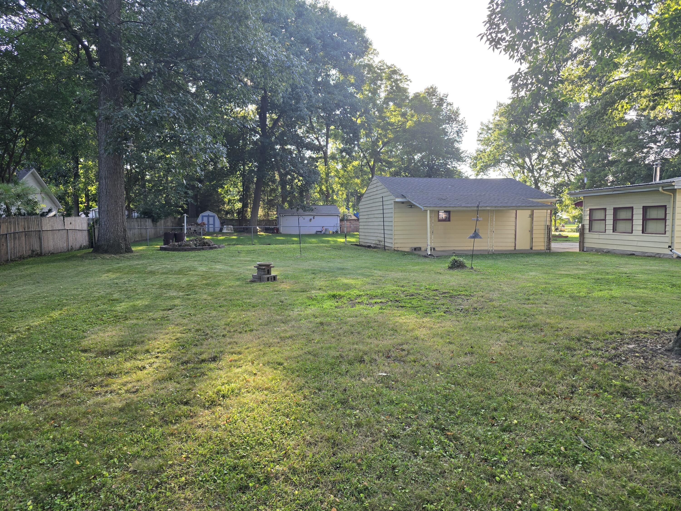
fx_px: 452
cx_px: 340
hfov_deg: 73.9
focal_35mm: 23
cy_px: 256
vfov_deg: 58.9
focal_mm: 6.3
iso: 40
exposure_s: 1/180
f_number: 1.7
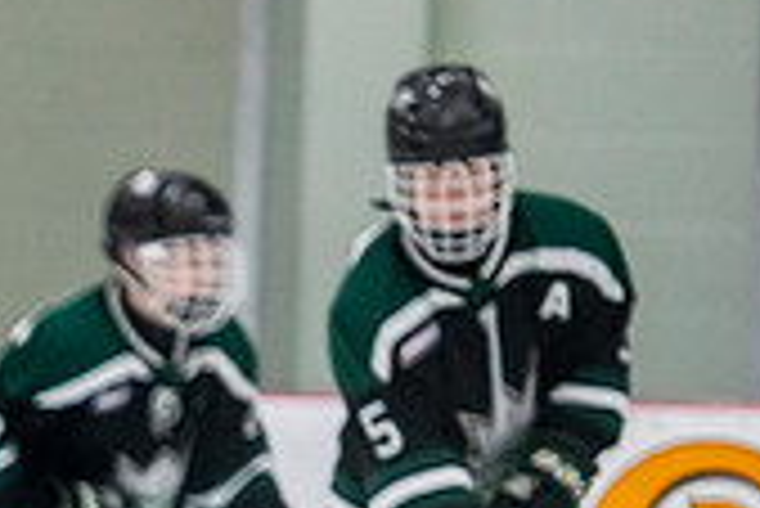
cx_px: -786
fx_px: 14706
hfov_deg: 2.9
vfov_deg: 2.0
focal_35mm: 696
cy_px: 815
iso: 3200
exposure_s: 1/640
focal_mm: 160
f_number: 3.2
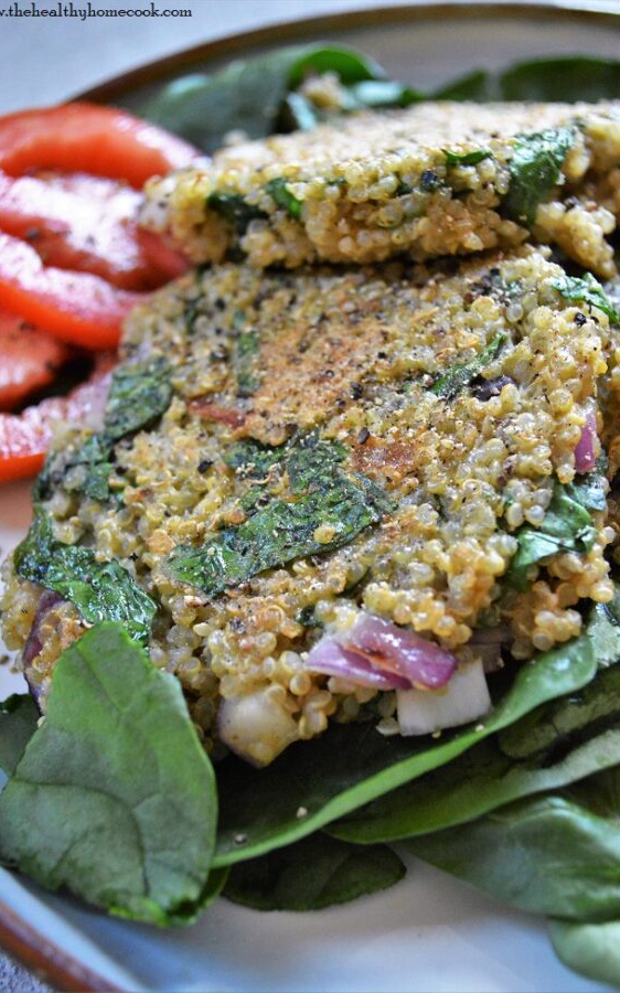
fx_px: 1326
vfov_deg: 41.1
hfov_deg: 26.3
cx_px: 291
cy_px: 496
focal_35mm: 49
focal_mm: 32
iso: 3200
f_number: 4.8
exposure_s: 1/125
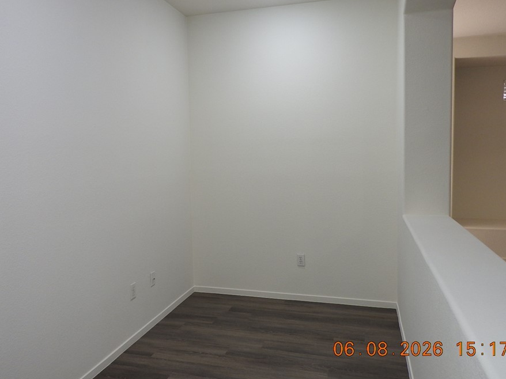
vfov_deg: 49.7
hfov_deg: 63.4
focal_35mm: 28
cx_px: 240
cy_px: 174
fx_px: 409
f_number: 3.3
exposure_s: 1/30
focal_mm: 4.3
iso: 140
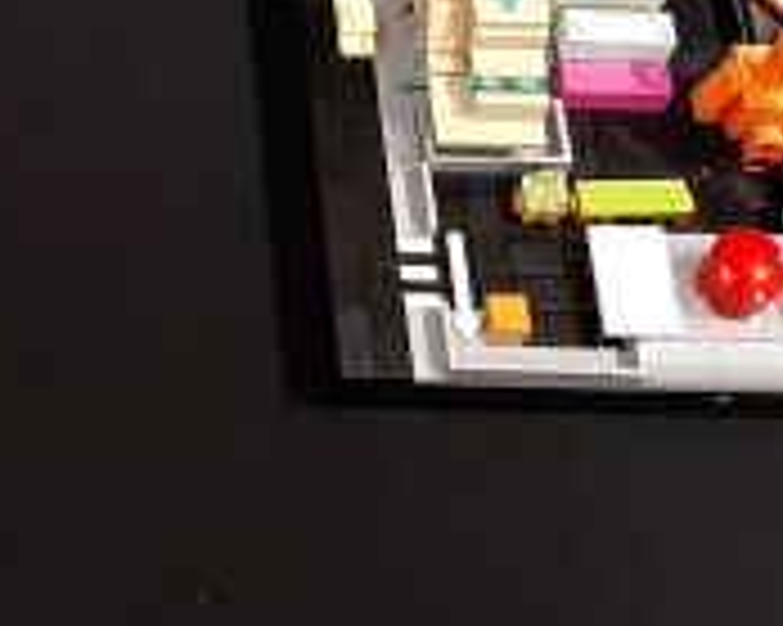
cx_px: -270
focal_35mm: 97
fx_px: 2247
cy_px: -405
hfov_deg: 18.3
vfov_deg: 14.4
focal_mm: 3.93
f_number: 1.7
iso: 400
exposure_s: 1/20
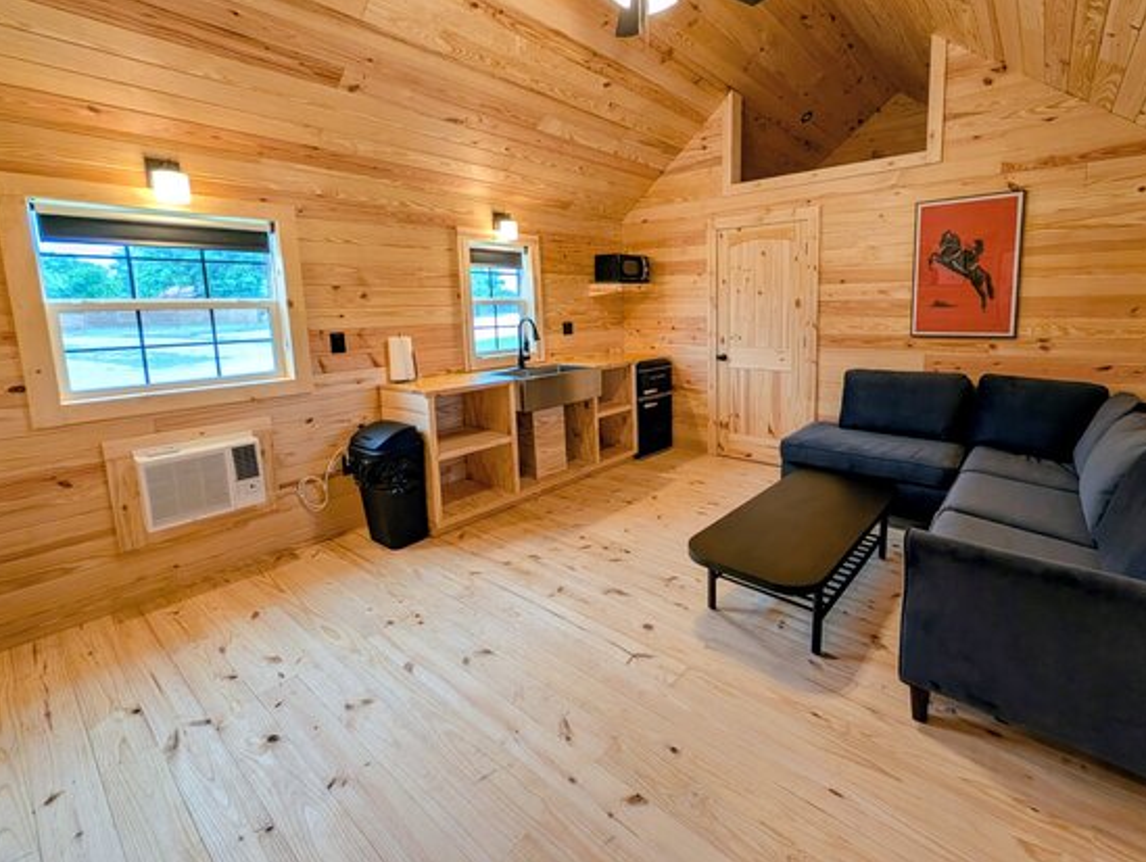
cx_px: 658
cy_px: 365
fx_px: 464
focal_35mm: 14
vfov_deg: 85.2
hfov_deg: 101.3
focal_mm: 2.02
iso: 77
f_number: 1.7
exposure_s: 1/120
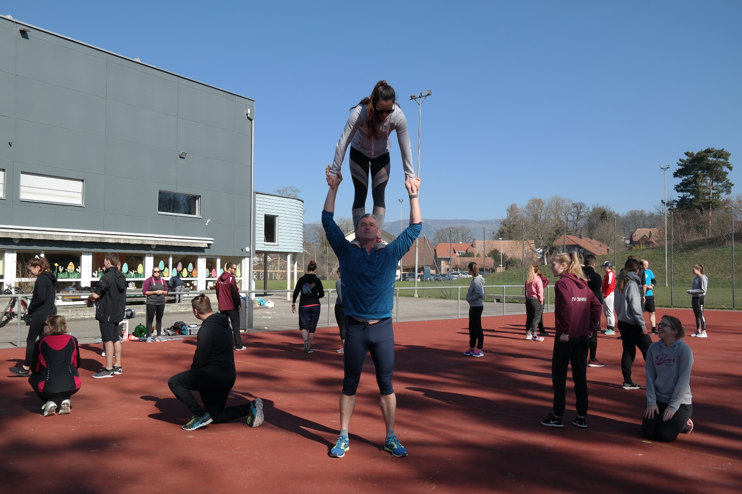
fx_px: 618
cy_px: 247
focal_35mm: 30
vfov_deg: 43.6
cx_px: 371
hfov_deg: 61.9
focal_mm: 20
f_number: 6.3
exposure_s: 1/320
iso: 100
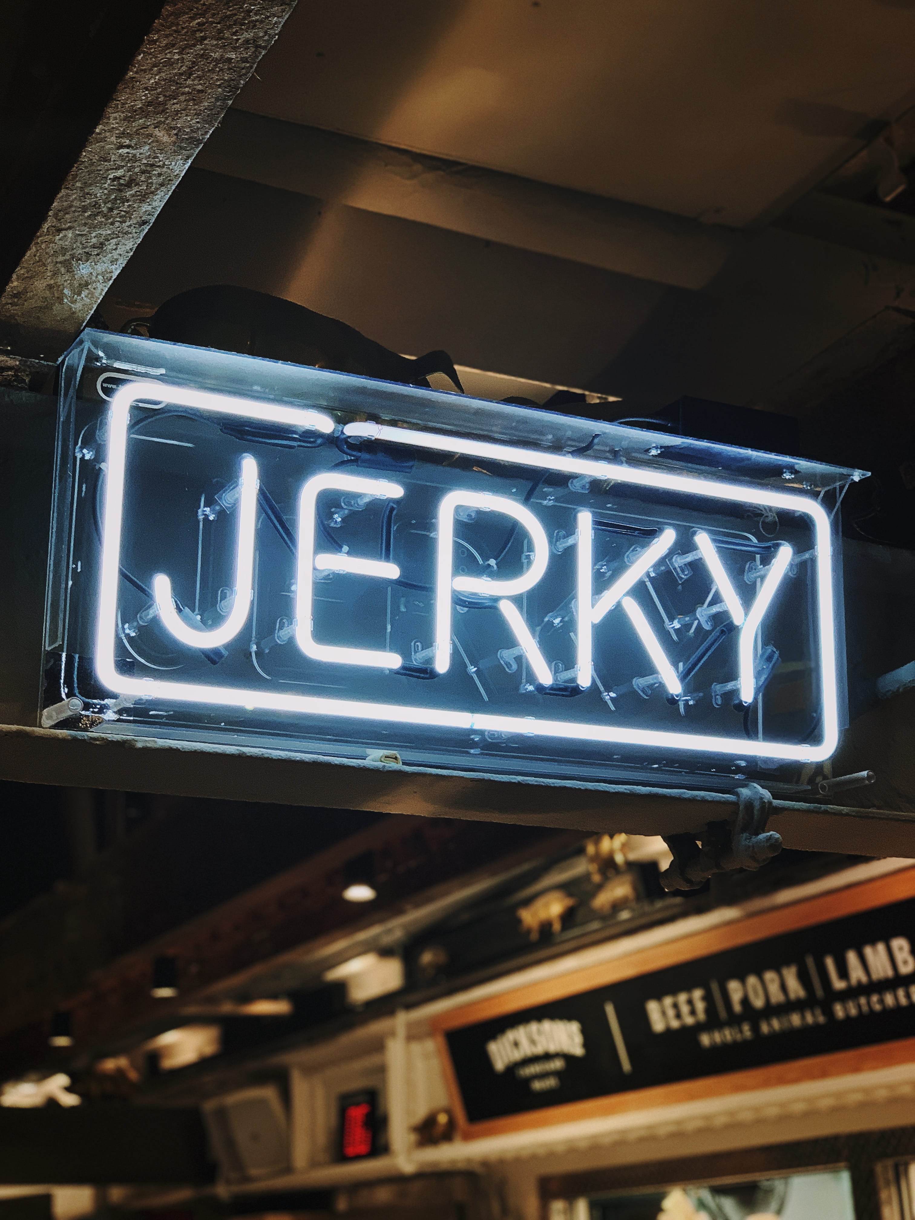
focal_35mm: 52
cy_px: 610
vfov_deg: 36.8
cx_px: 458
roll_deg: +2.9
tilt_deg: +21.1
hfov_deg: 28.0
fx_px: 1833
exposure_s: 1/60
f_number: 2.4
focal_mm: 6
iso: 160
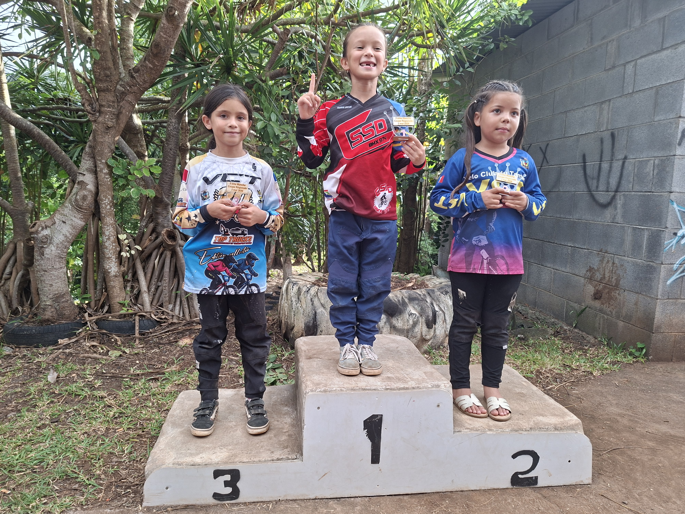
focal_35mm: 23
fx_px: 455
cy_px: 257
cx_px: 342
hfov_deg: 73.9
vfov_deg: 58.9
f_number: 1.8
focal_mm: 5.54
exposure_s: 1/120
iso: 80
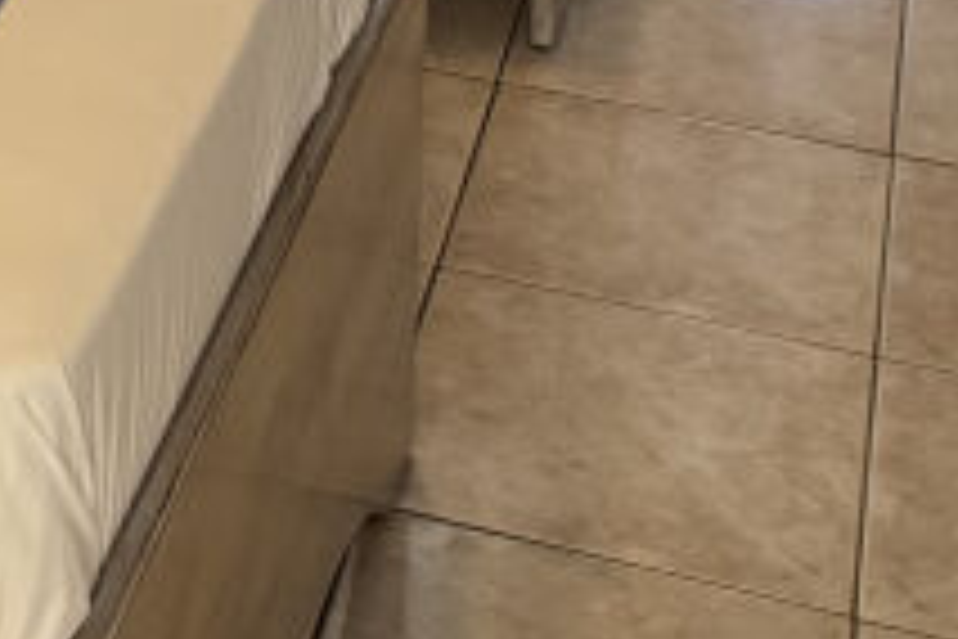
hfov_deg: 16.0
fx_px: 3193
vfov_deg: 9.8
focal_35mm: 120
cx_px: -369
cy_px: -1004
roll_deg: +0.7
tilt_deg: -9.1
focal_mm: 6.76
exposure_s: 1/50
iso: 250
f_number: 1.78
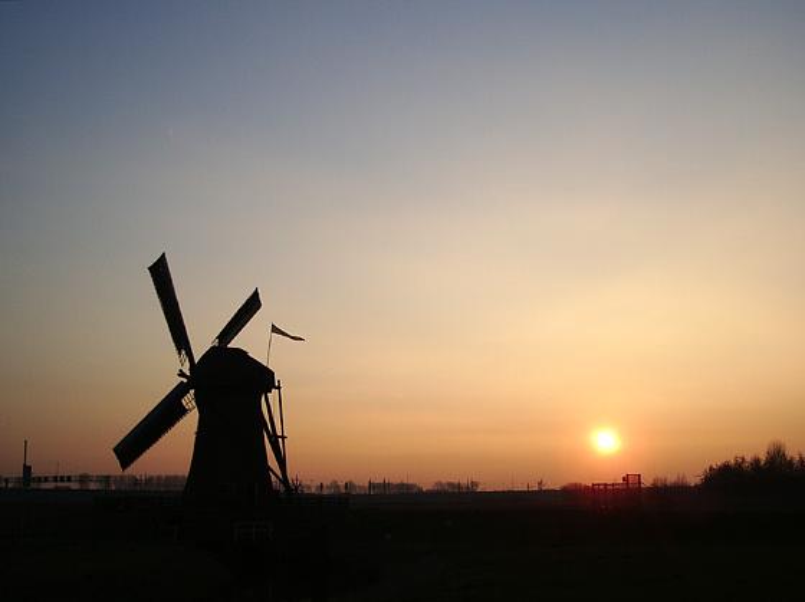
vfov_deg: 35.1
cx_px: 402
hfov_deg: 45.8
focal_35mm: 41
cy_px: 301
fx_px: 953
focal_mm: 6.8
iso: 50
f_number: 4.6
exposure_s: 1/400
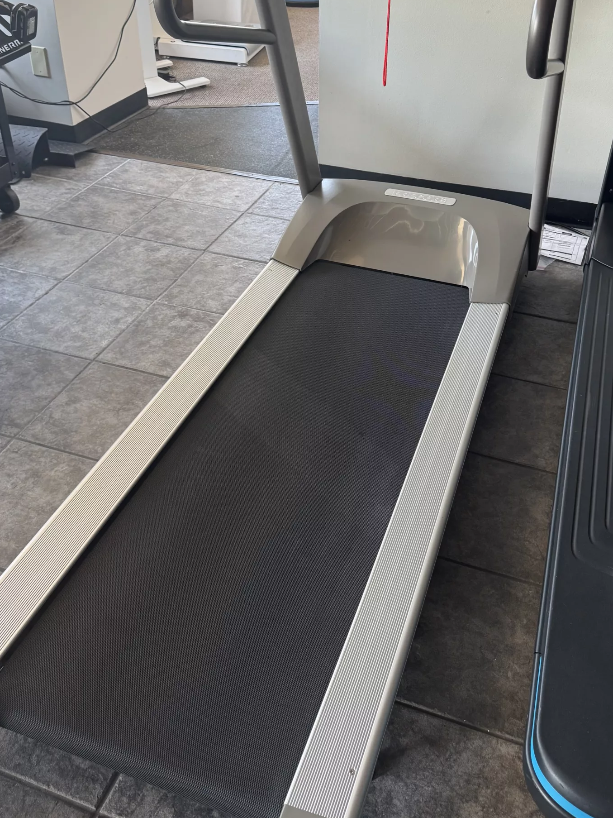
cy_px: 283
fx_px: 803
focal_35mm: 34
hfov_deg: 41.8
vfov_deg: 53.1
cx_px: 332
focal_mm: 6.76
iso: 160
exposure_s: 1/121
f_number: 1.78
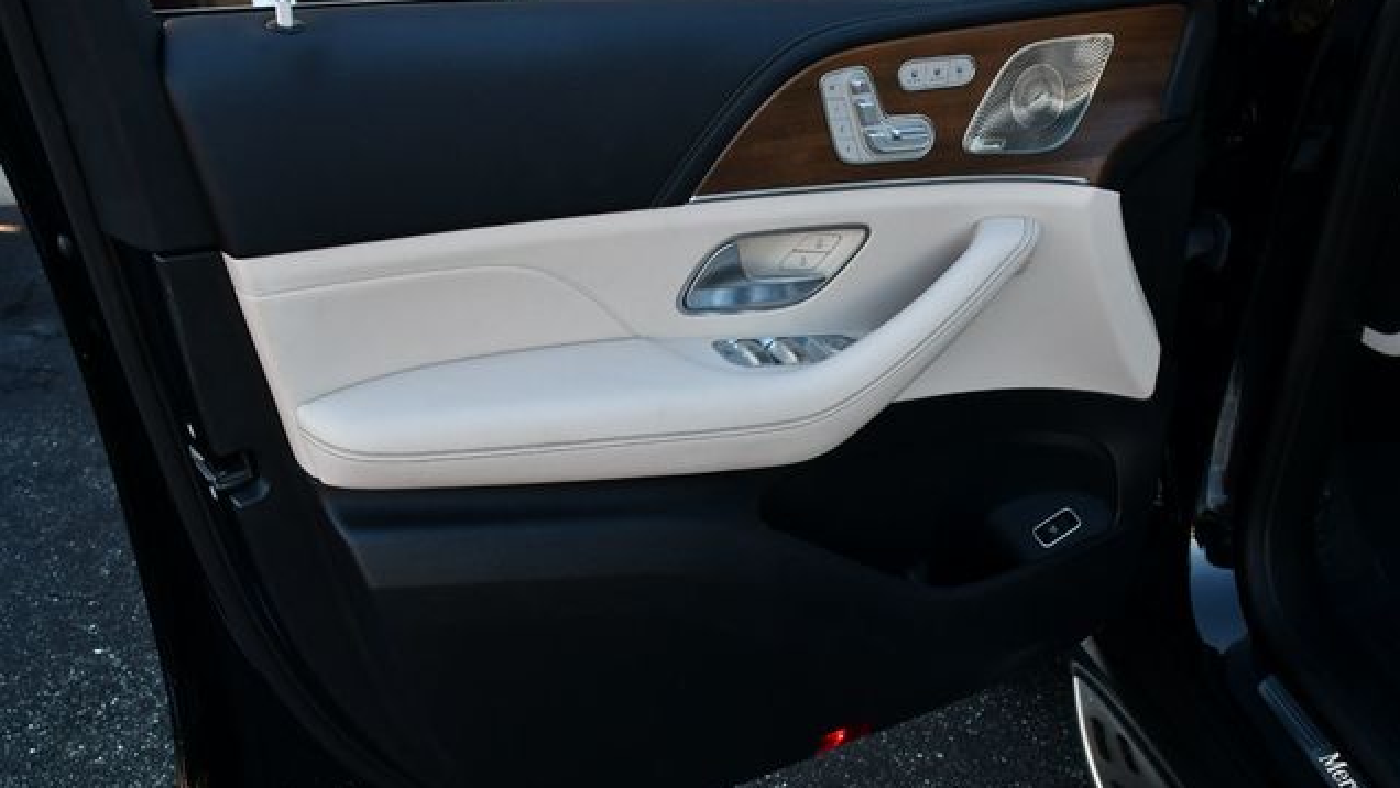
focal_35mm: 38
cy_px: 456
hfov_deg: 52.8
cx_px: 702
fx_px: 1411
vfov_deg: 31.2
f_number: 5.6
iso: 320
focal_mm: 18
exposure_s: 1/250
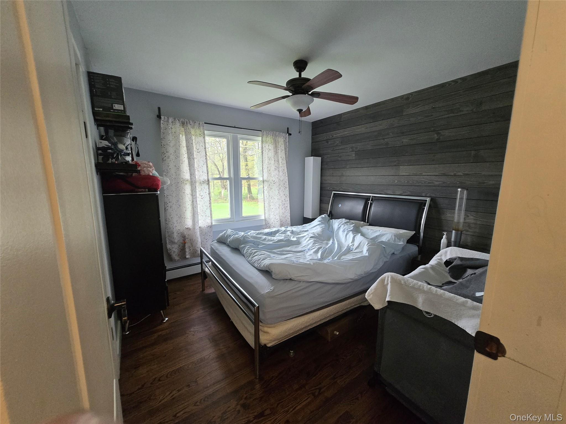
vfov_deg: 89.9
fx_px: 213
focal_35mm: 13
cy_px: 212
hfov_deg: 106.2
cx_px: 283
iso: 400
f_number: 2.2
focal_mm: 1.7
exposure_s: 1/60
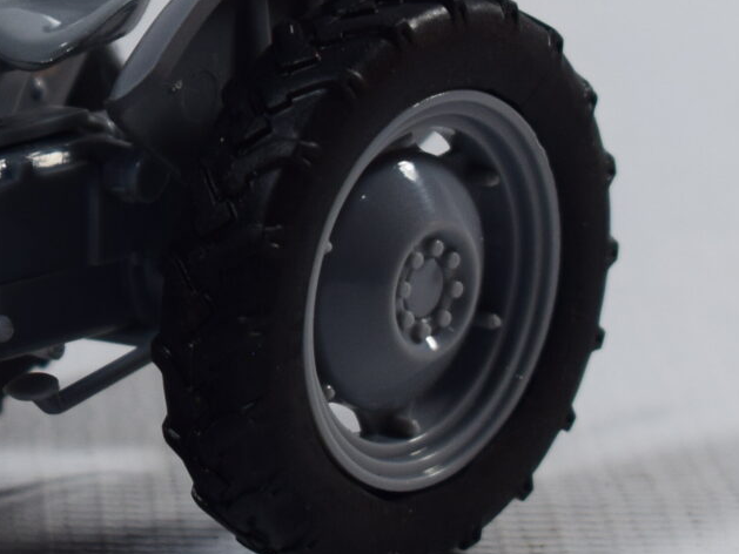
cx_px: -82
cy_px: 11
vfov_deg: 4.6
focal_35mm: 323
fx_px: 6896
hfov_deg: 6.1
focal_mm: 55
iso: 400
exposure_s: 1/50
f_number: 8
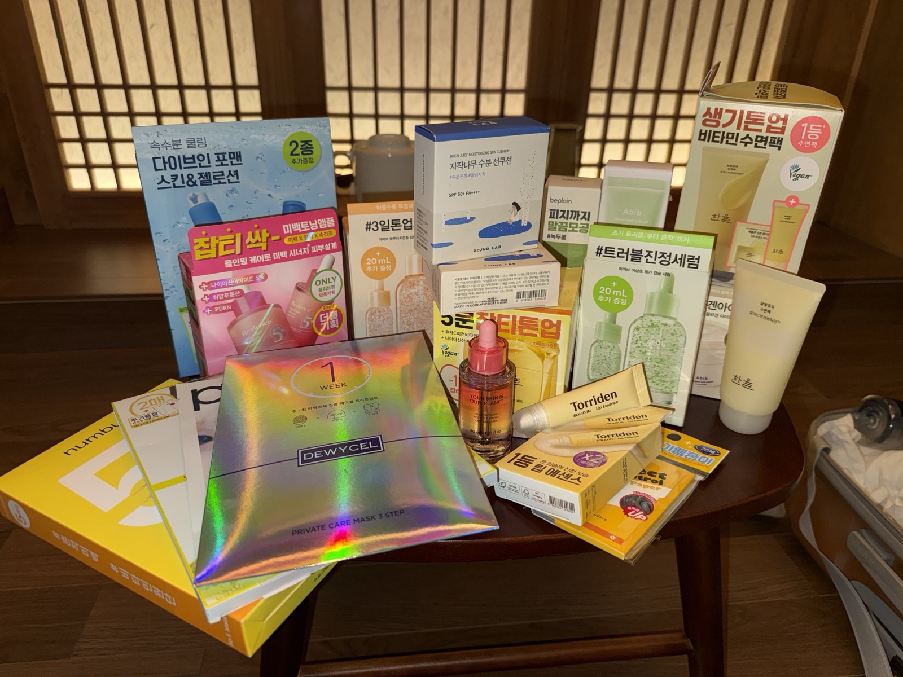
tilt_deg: -27.6
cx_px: 452
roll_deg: -0.8
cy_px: 338
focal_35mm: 24
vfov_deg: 56.8
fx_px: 626
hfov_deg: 71.6
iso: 64
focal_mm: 6.76
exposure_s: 1/54
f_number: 1.78
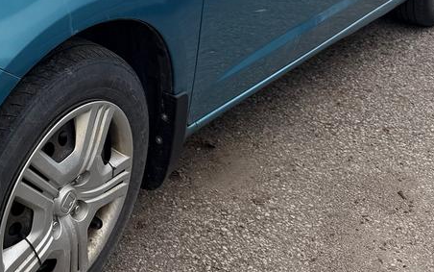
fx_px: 852
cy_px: -27
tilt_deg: -20.4
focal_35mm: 72
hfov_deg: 26.2
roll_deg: -4.0
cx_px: -52
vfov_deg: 17.5
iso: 80
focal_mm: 6.76
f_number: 1.78
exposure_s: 1/3145
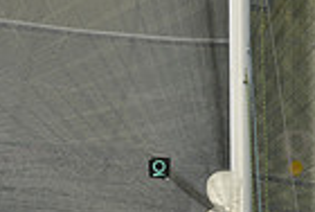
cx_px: 164
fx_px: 7252
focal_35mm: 827
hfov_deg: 2.5
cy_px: 267
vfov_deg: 1.7
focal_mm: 200
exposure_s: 1/1600
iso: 280
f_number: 9
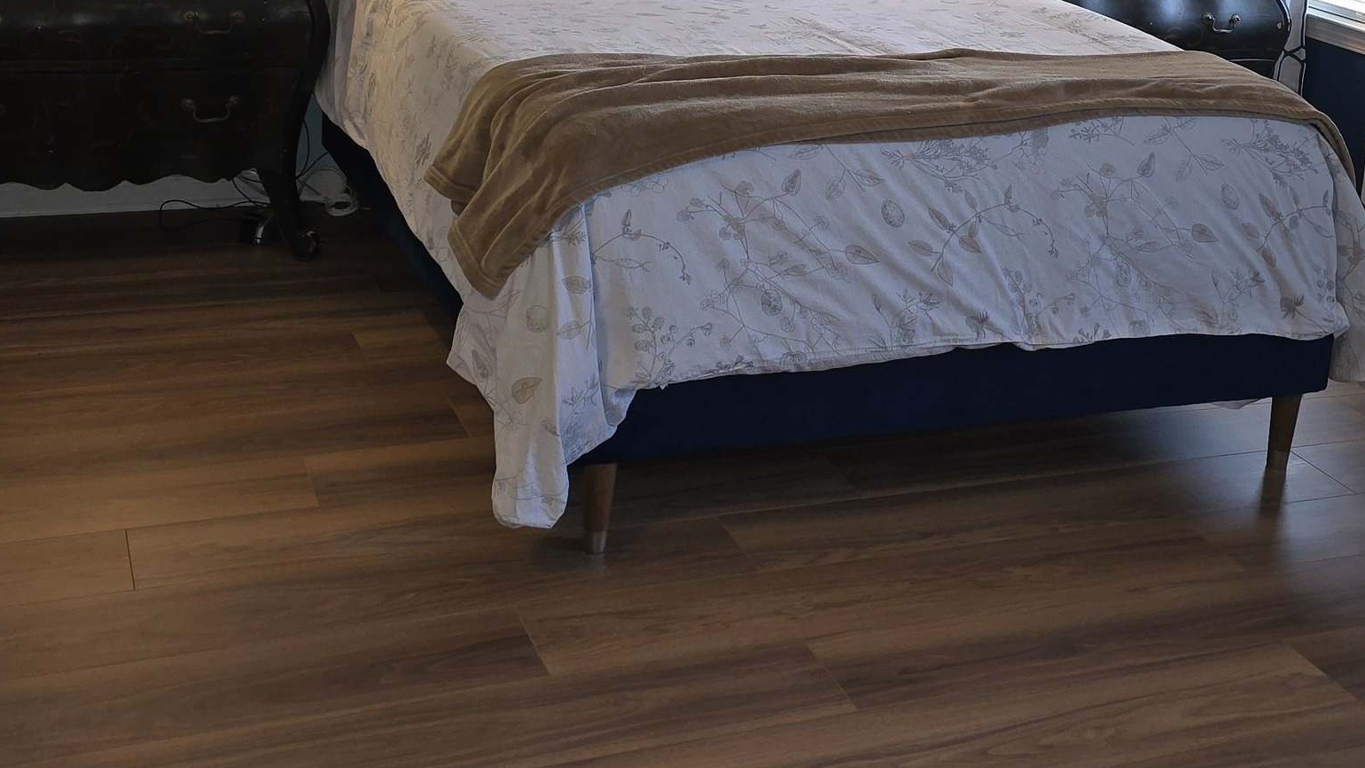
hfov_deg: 41.2
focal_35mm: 50
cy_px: 12
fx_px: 1810
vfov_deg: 23.0
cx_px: 803
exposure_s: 1/24
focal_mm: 6.3
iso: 100
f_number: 1.7
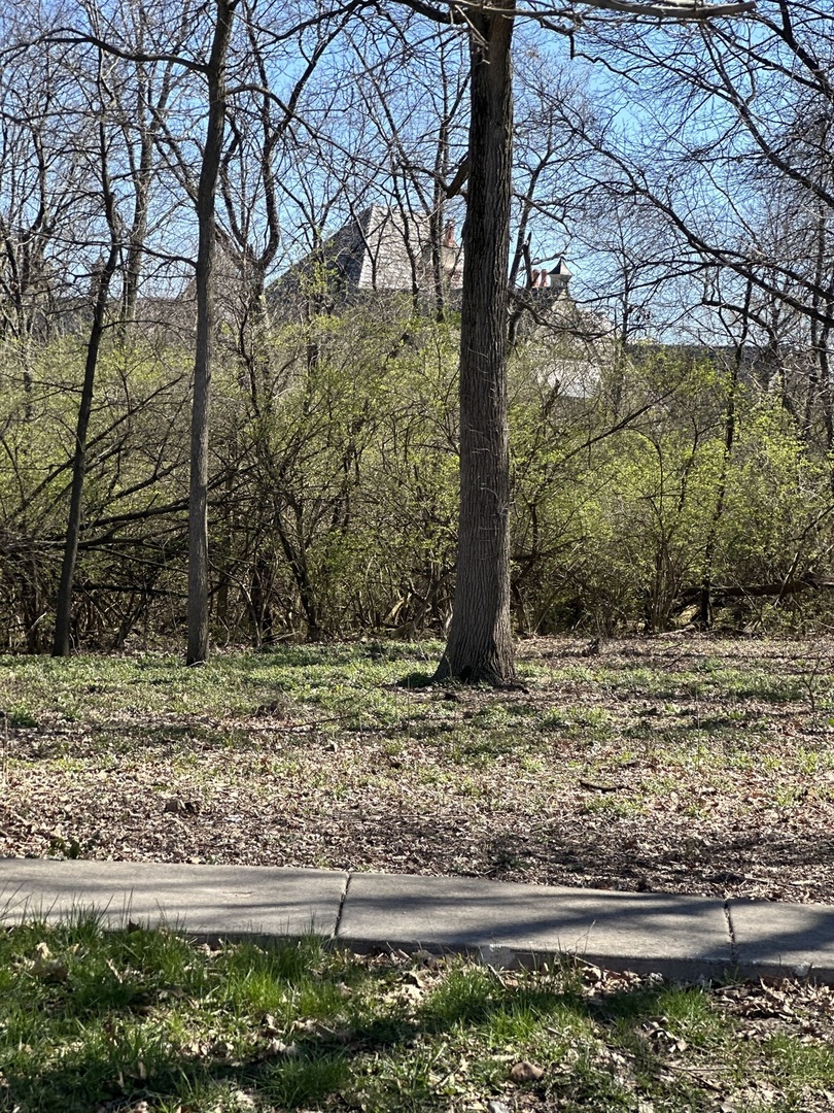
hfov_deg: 19.1
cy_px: 556
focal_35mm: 77
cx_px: 417
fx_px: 2474
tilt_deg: +0.8
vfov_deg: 25.3
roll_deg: -2.4
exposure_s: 1/261
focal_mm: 9
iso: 25
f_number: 2.8
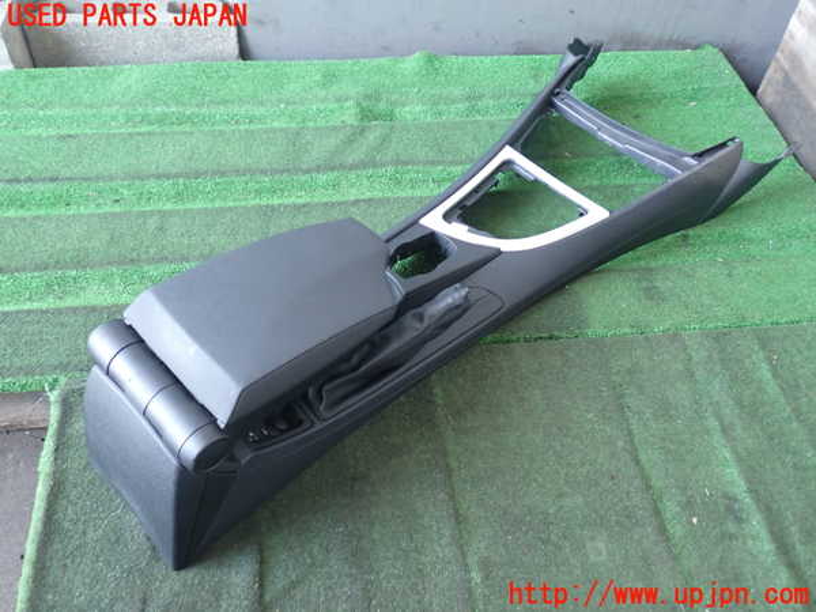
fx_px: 754
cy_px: 306
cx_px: 408
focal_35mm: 32
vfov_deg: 44.2
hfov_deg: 56.8
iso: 320
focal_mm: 5.79
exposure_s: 1/30
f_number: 2.4
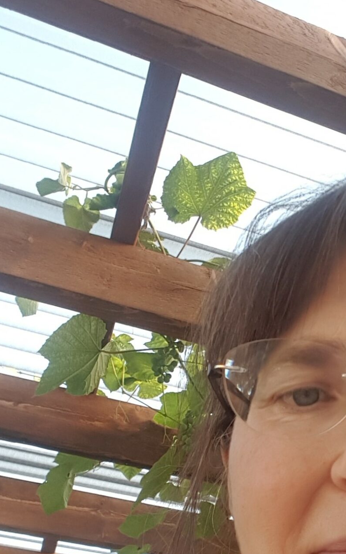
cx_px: 251
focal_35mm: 45
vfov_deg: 41.4
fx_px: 679
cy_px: 483
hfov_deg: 28.3
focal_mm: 2.1
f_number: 1.7
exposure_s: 1/122
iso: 50
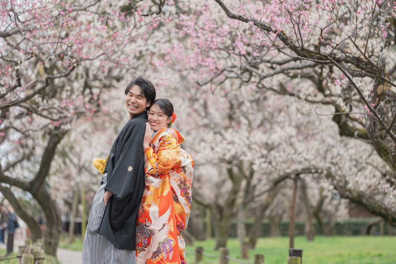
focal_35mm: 85
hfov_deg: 23.9
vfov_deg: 16.1
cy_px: 132
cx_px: 198
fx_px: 935
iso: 320
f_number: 2
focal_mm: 85
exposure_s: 1/1600
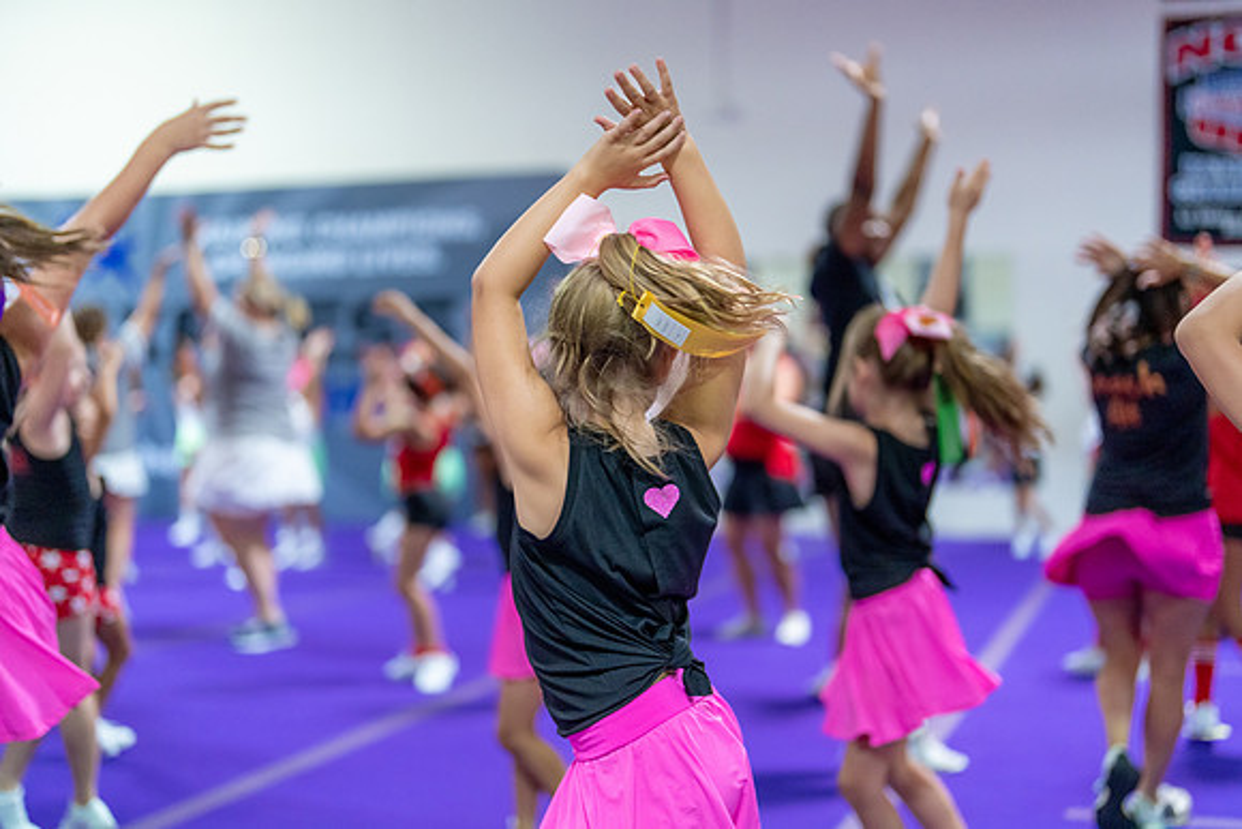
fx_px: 1804
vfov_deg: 25.9
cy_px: 414
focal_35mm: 52
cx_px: 621
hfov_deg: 38.0
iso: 1600
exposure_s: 1/800
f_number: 1.2
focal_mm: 50
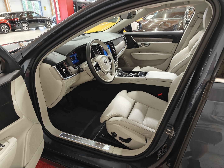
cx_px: 112
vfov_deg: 56.8
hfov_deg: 71.6
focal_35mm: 24
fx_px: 155
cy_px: 84
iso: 125
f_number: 1.8
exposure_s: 1/50
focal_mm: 5.59
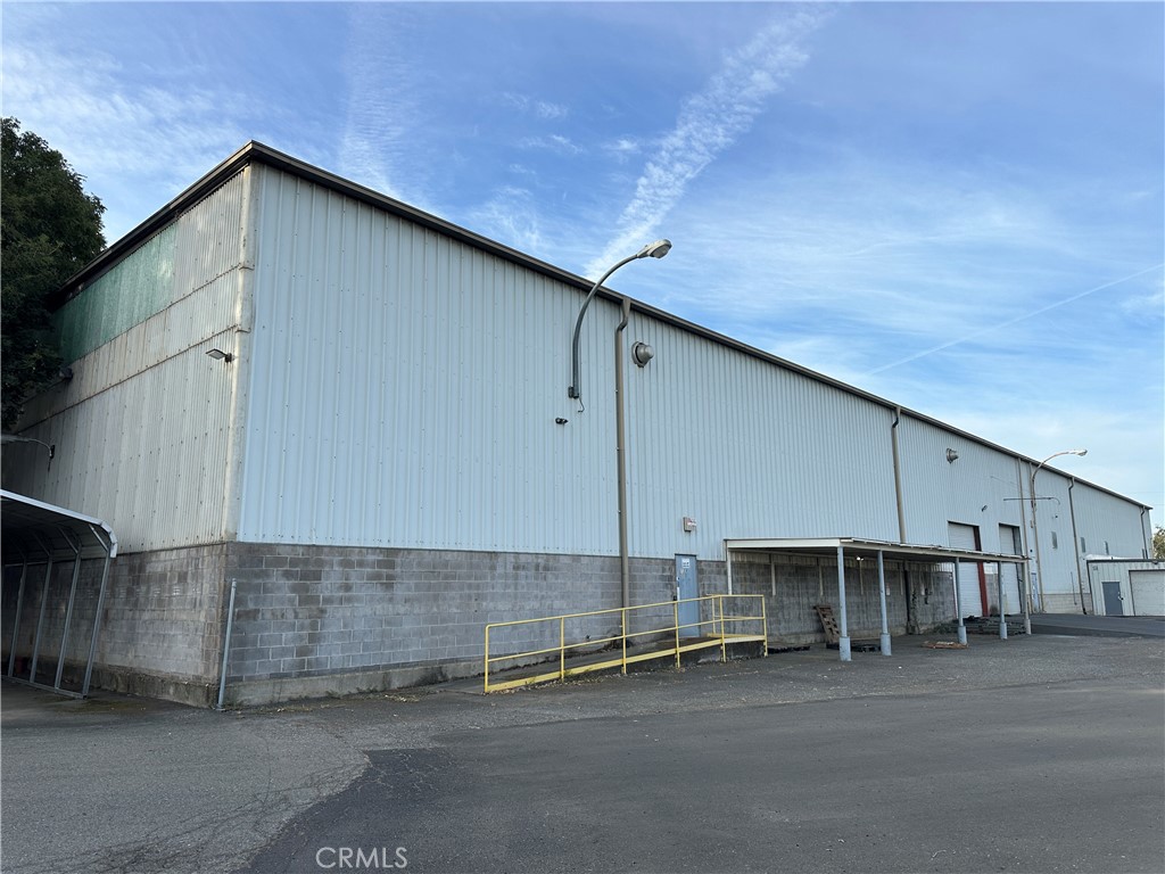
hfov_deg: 71.6
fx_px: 808
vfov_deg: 56.8
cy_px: 437
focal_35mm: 24
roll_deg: +0.4
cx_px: 582
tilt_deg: +9.8
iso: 80
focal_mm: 6.86
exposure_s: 1/2299
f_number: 1.78
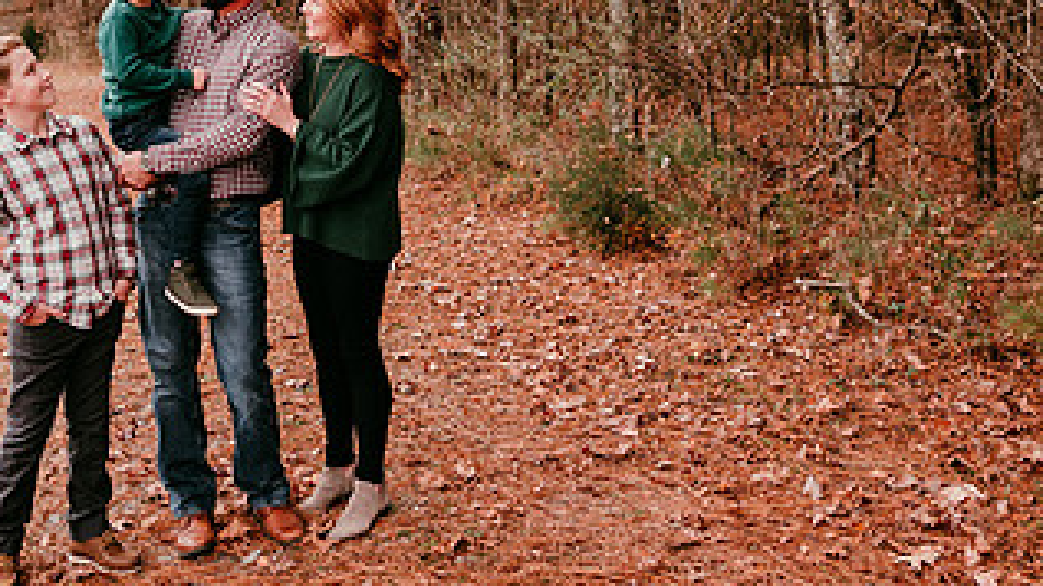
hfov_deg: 44.6
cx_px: 526
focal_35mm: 46
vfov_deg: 25.7
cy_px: 160
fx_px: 1272
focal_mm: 24
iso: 100
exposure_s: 1/160
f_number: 2.2
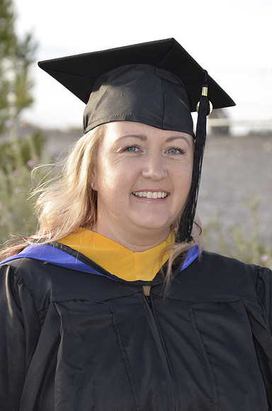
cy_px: 206
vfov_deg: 19.5
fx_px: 1196
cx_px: 136
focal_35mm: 105
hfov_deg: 13.0
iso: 100
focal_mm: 70
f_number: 4.8
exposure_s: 1/60
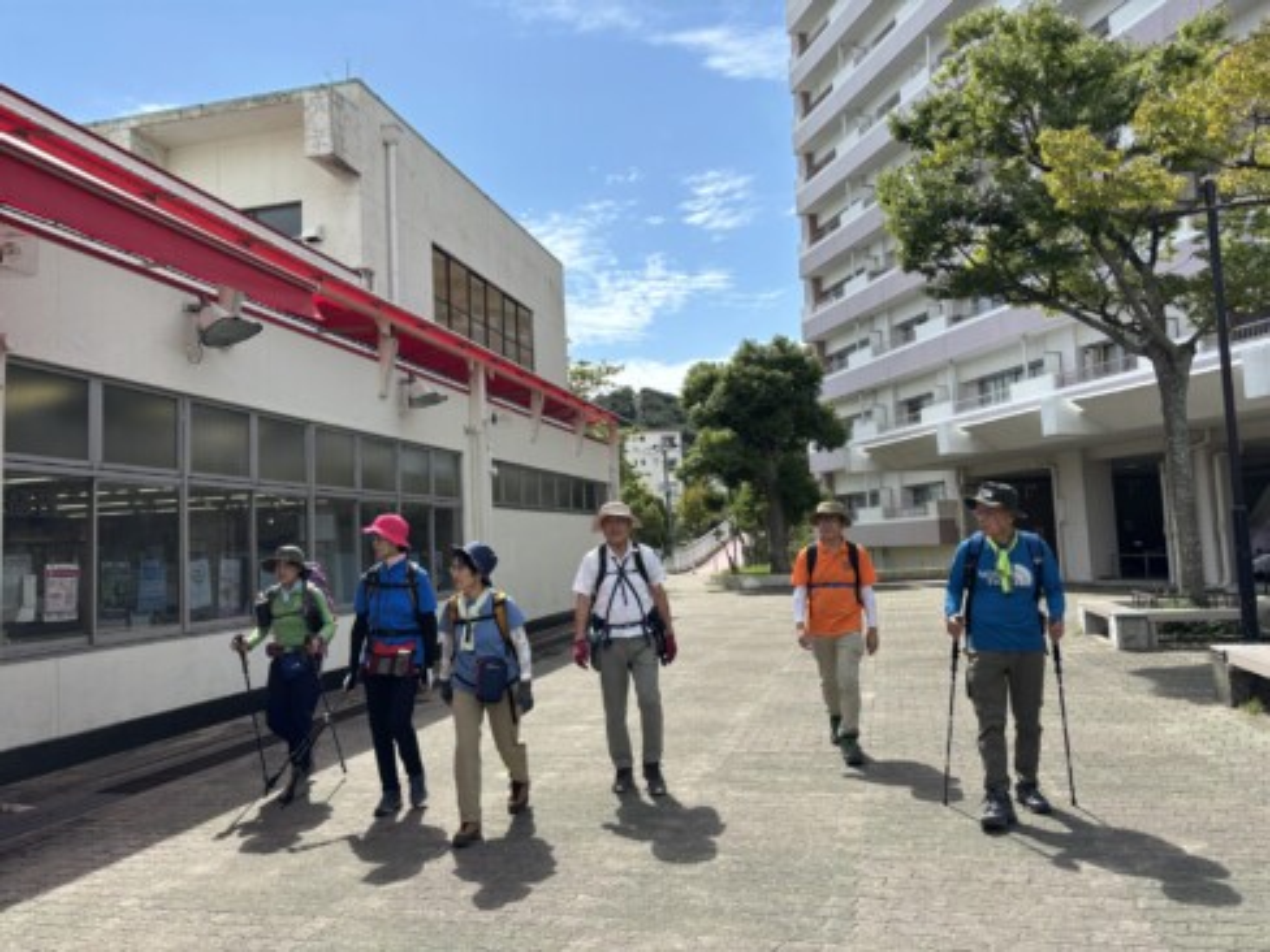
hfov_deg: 67.3
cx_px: 635
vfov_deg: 53.1
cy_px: 476
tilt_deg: +9.6
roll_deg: +2.9
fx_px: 954
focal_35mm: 26
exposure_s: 1/2151
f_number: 1.6
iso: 50
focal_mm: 5.96
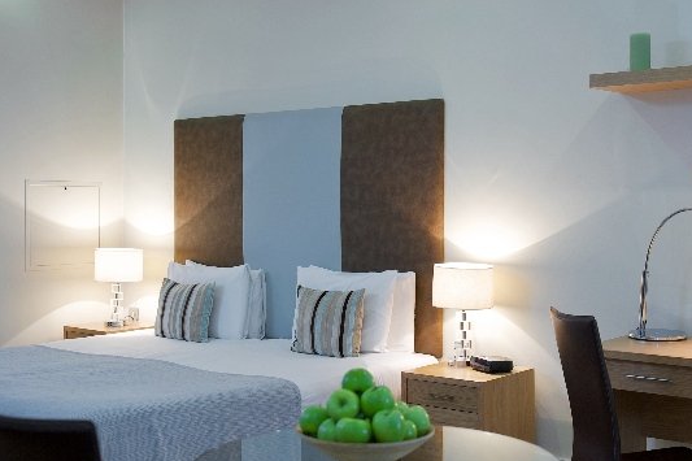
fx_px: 1038
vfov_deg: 25.0
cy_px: 218
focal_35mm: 54
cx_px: 414
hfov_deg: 36.7
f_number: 3.3
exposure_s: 1/15
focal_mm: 36
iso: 200
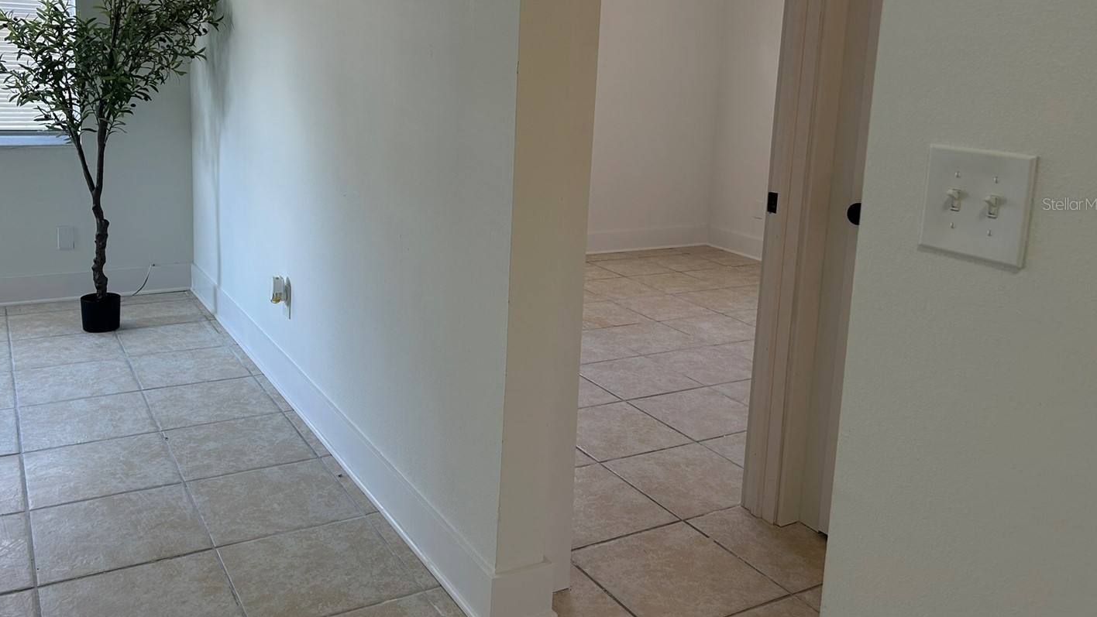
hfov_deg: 60.9
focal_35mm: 32
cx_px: 496
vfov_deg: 36.3
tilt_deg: -8.4
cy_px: 204
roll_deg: -1.4
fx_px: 931
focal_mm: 5.7
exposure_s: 1/126
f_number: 1.5
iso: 64
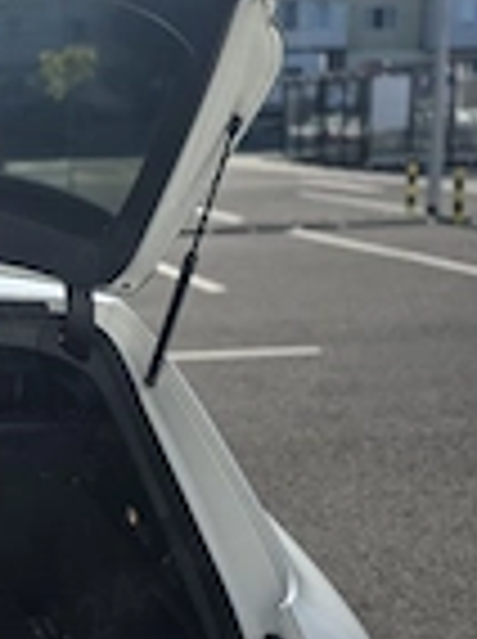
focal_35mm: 65
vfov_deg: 29.9
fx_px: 1198
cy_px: 338
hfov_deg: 20.2
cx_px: -184
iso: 80
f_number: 1.7
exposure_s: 1/10000
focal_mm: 6.3
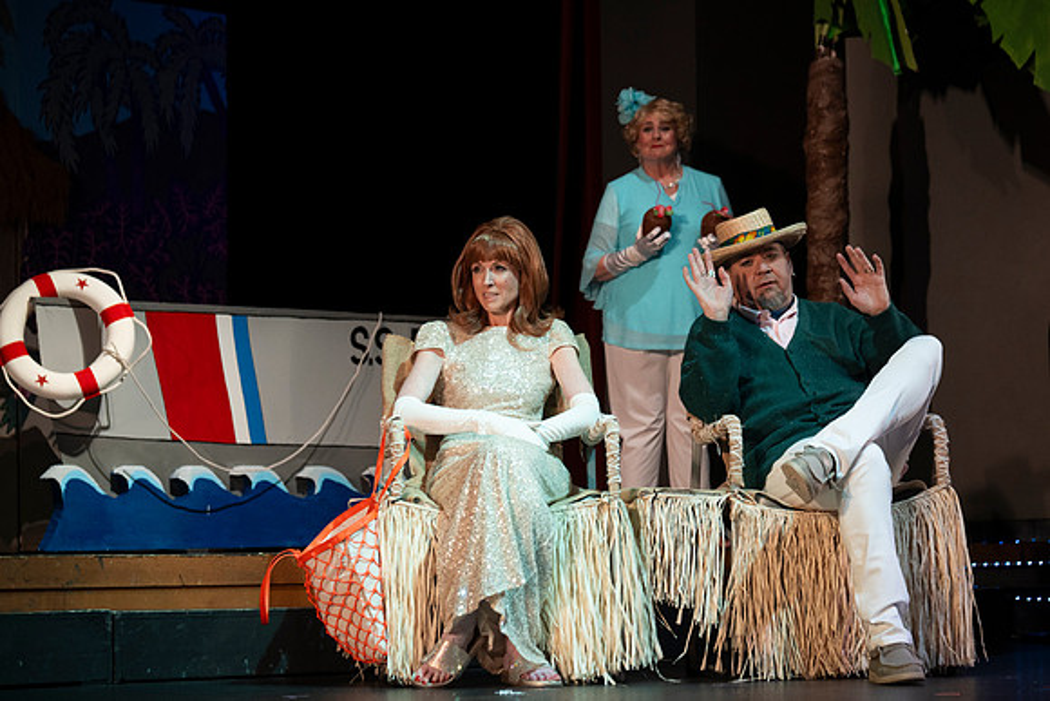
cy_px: 350
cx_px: 550
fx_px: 2994
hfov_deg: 19.9
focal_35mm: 103
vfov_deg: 13.3
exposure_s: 1/250
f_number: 4
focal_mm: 98
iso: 2000
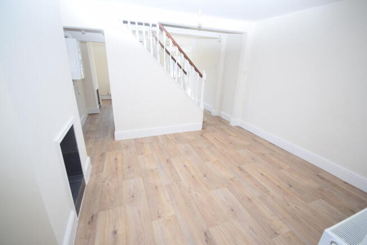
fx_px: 153
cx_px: 184
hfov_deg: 100.4
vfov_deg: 77.4
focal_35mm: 15
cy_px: 122
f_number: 4.8
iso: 400
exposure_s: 1/100
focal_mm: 10
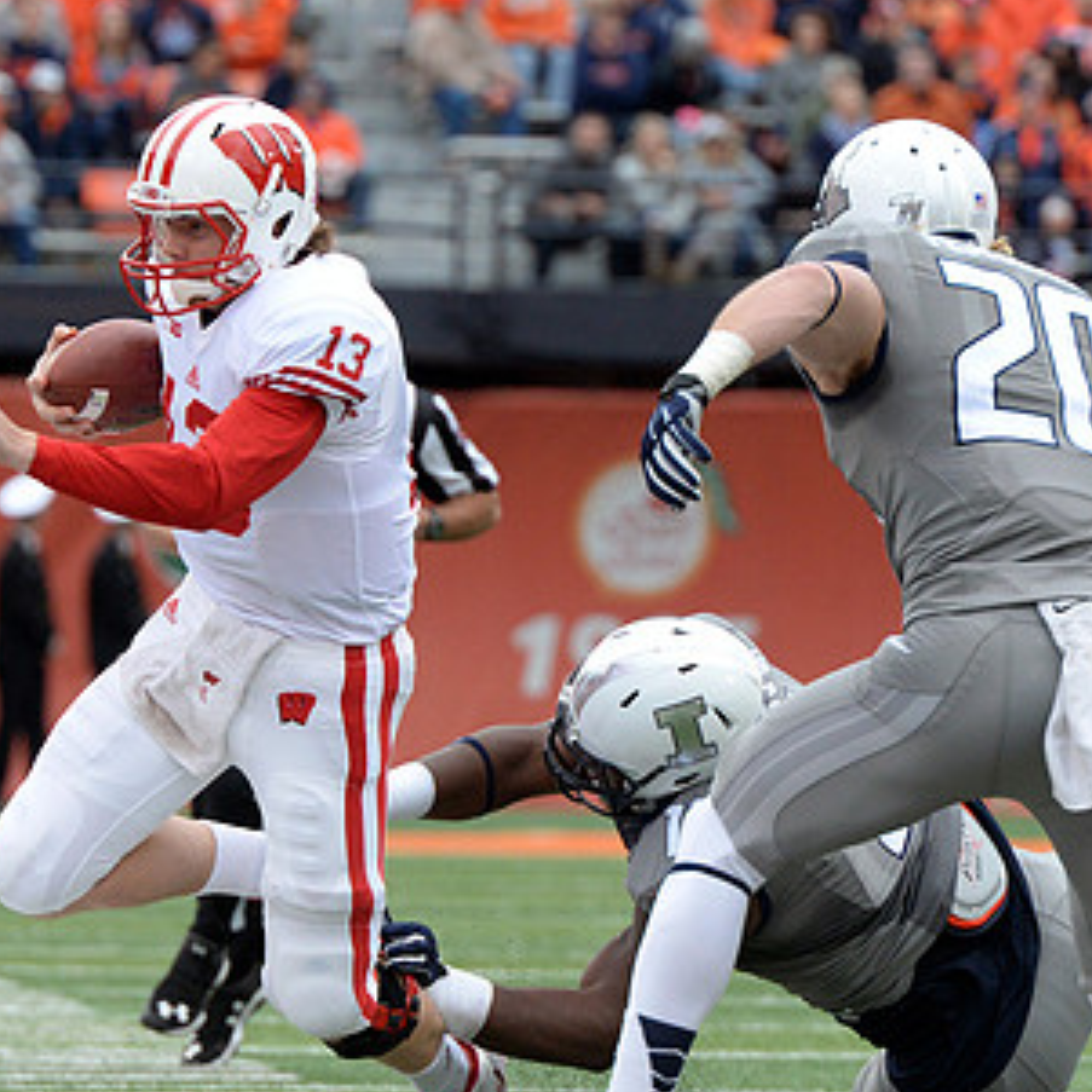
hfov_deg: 3.8
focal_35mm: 458
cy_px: 651
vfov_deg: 3.8
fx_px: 16346
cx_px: 624
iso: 1600
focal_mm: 280
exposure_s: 1/1250
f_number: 7.1
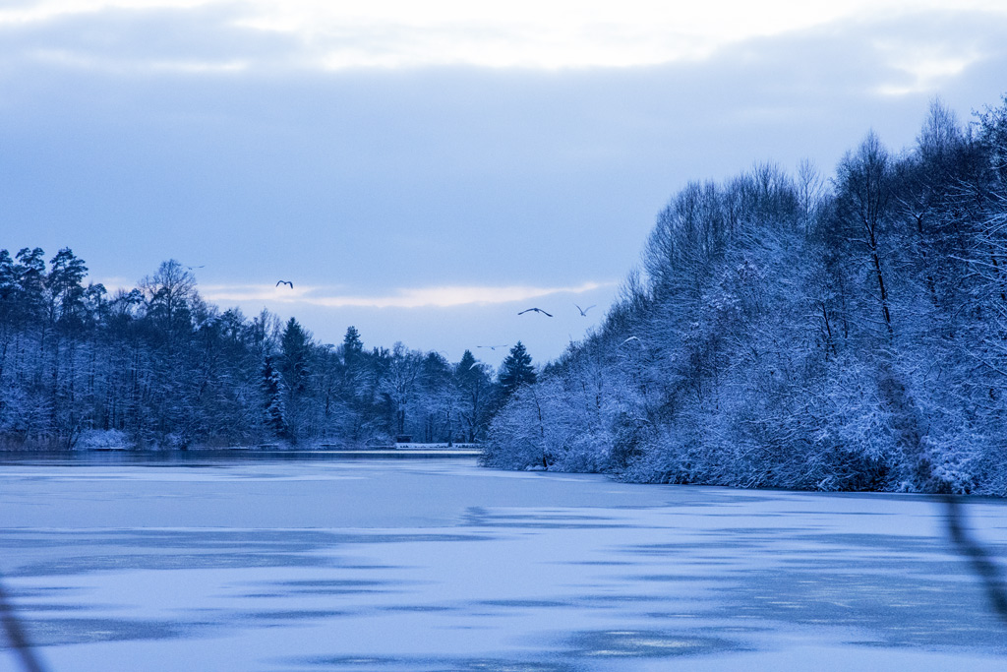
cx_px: 504
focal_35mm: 105
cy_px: 336
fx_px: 2937
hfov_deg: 19.5
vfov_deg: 13.0
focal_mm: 70
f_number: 8
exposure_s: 1/125
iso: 5000
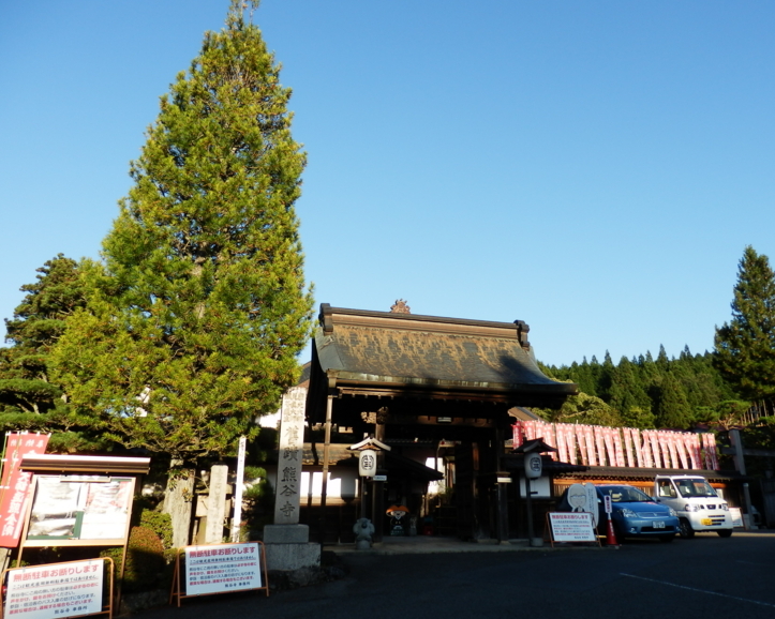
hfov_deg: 64.0
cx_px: 420
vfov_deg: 53.2
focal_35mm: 27
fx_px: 619
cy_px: 317
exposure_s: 1/500
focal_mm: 4.5
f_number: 3
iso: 80
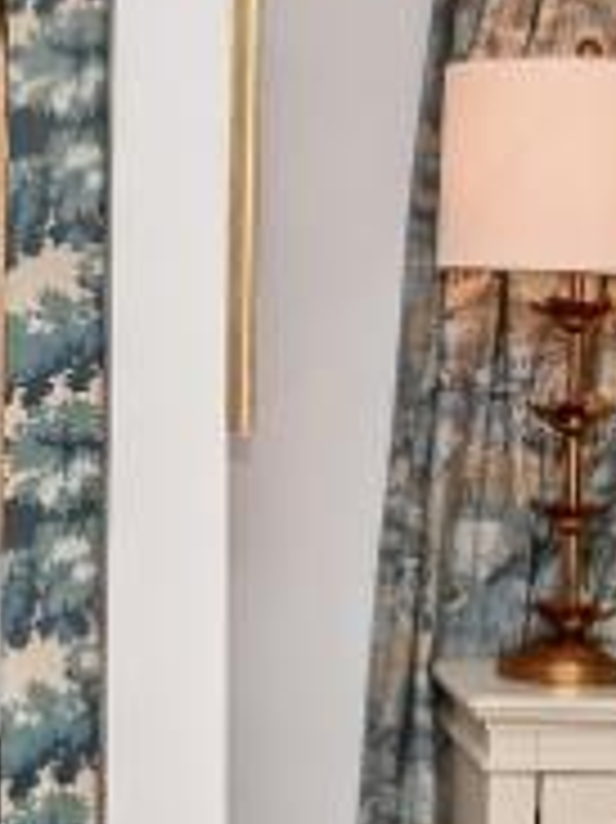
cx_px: -45
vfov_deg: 16.7
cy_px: 383
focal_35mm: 118
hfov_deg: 12.3
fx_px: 2803
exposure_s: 1/50
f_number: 7.1
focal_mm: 15
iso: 250
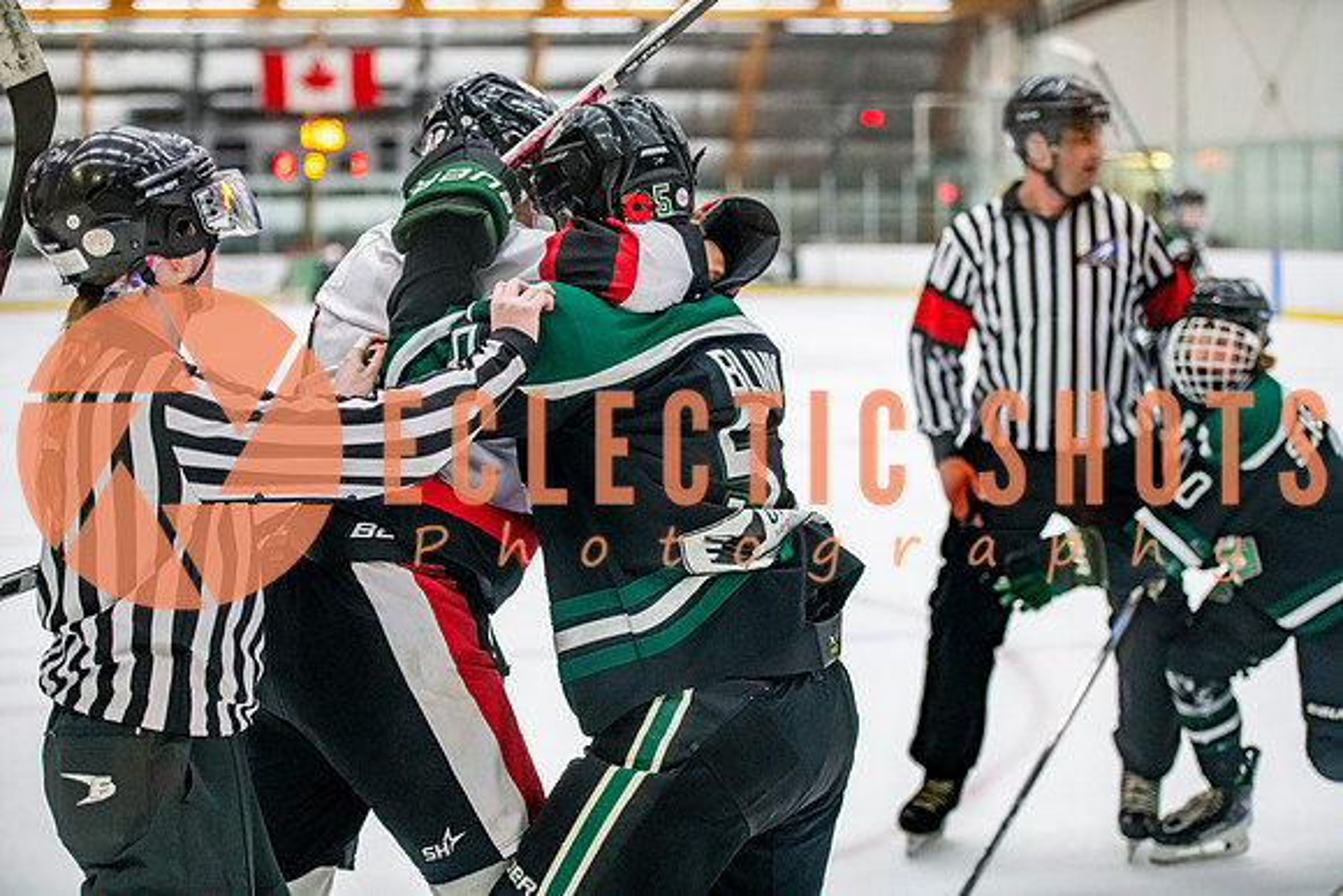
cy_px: 448
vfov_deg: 19.5
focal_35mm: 70
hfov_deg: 28.8
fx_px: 2612
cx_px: 672
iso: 3200
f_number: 3.2
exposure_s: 1/640
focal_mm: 70
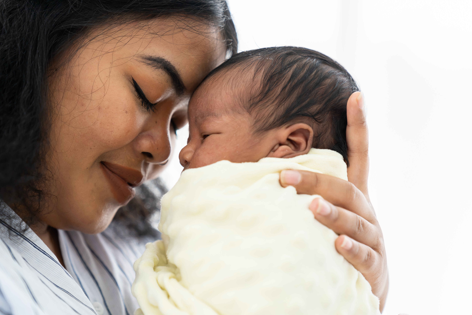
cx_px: 217
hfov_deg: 24.2
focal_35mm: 84
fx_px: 1101
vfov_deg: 16.3
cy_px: 174
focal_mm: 70
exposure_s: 1/320
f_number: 2.8
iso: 640
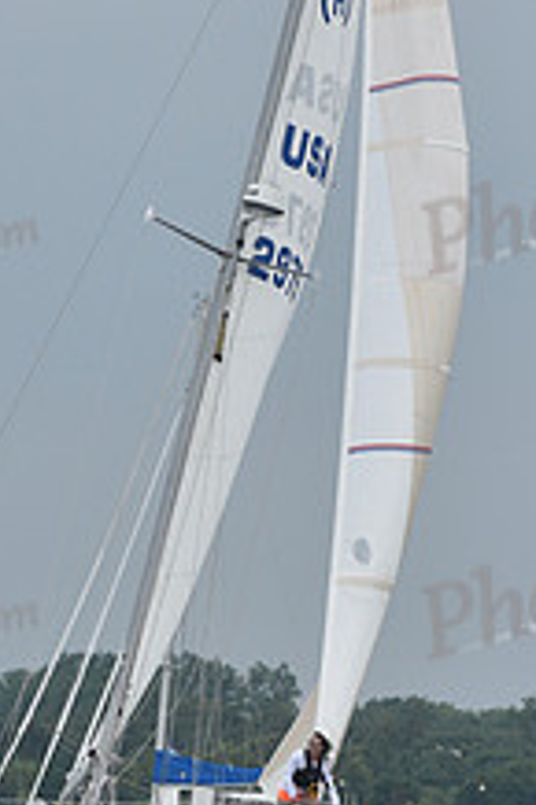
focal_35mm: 533
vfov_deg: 3.9
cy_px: 425
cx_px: 231
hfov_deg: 2.6
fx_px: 11922
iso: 250
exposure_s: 1/500
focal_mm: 200
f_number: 7.1
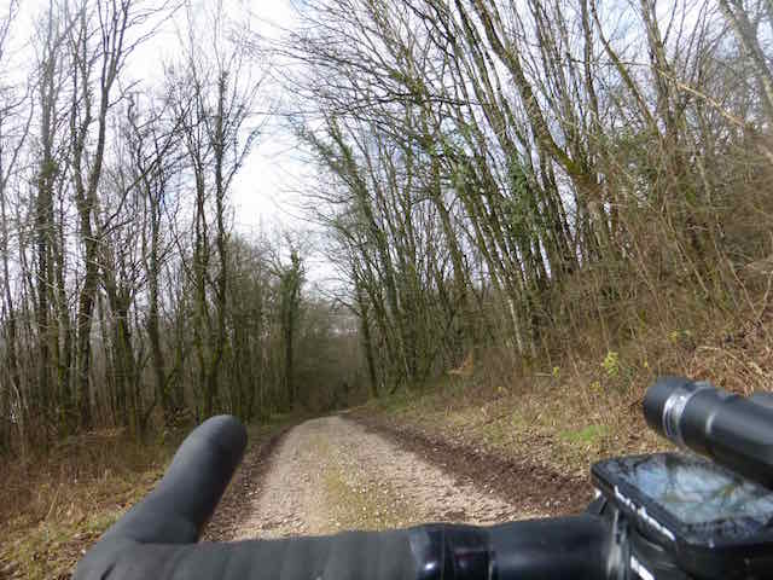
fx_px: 536
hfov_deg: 71.6
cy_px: 290
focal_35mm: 24
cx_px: 386
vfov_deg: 56.8
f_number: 4
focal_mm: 4.3
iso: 100
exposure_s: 1/160
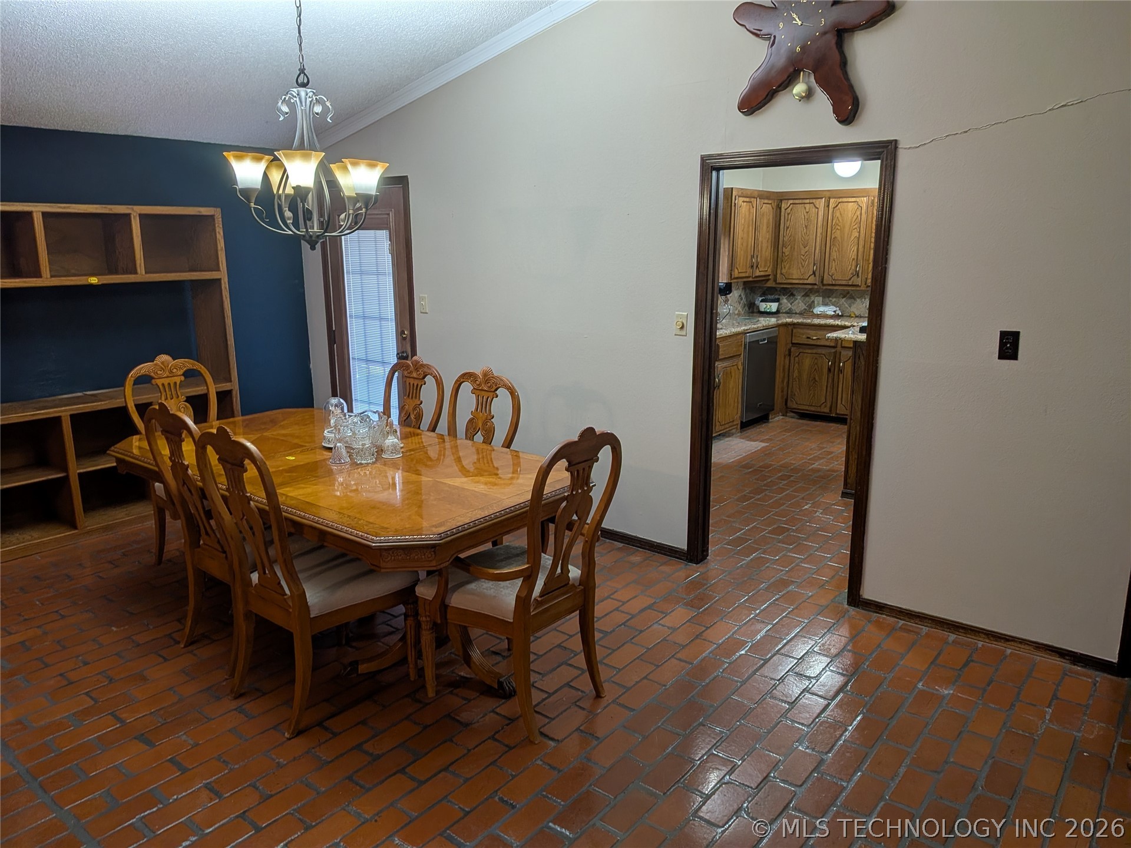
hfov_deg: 71.6
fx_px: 784
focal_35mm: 24
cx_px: 566
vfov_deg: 56.8
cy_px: 424
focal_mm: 4.53
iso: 30
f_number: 1.7
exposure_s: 1/120
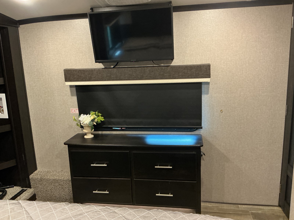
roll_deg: +3.9
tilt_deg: -11.1
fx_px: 246
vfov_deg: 48.2
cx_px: 147
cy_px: 110
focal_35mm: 29
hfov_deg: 61.7
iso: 250
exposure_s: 1/30
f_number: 1.8
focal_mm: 3
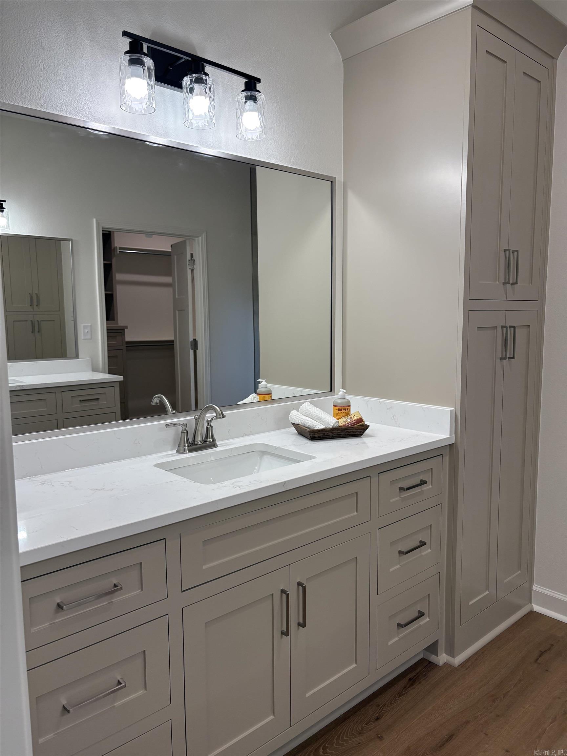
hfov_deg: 53.1
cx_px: 284
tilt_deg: -6.1
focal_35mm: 26
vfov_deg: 67.3
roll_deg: +1.2
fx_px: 568
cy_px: 378
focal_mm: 5.96
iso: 100
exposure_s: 1/241
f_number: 1.6
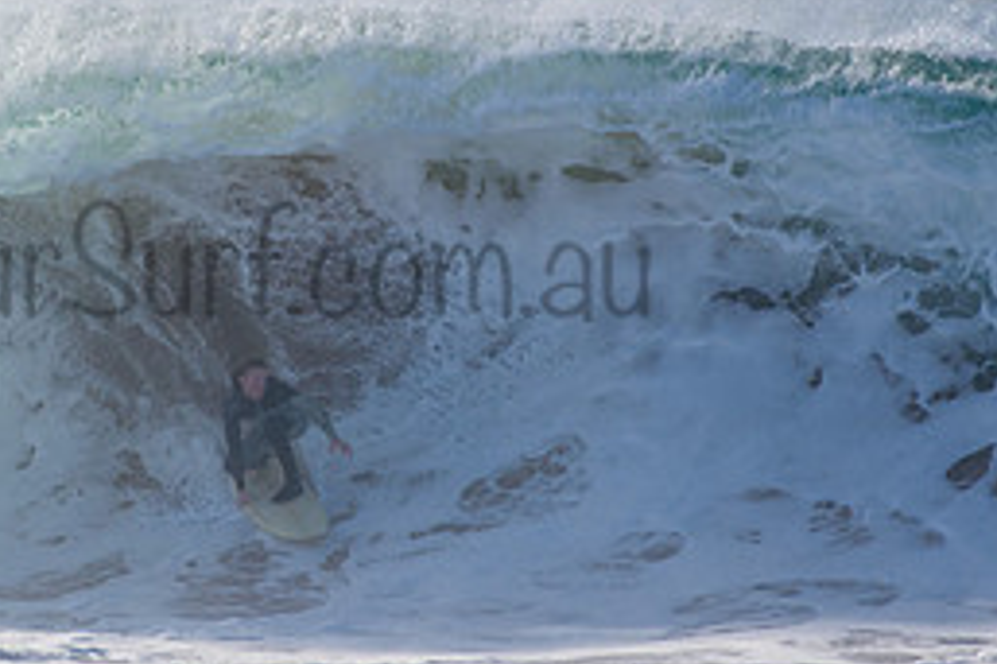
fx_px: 46910
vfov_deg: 0.8
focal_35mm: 1695
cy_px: 227
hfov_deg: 1.2
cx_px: 241
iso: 320
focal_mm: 500
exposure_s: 1/2000
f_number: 5.6
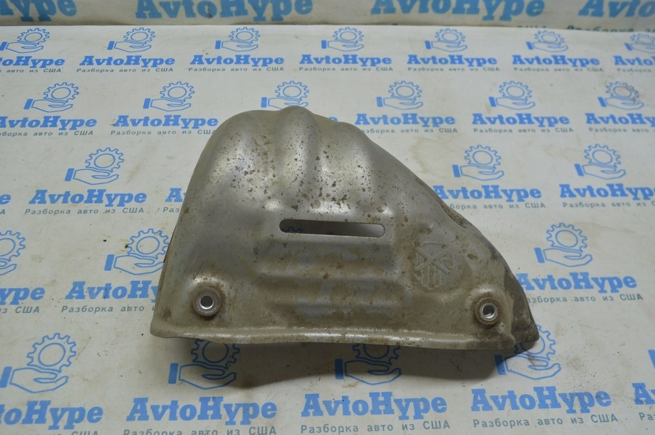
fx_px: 627
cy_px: 218
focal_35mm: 34
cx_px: 328
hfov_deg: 55.1
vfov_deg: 38.3
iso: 400
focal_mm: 23
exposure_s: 1/40
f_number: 5.6
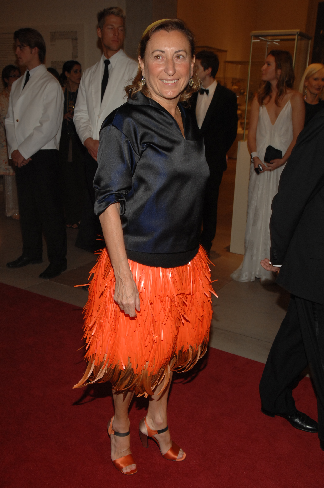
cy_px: 244
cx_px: 162
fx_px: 467
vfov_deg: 55.2
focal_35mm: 34
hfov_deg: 38.3
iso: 400
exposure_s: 1/60
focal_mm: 23
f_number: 5.6
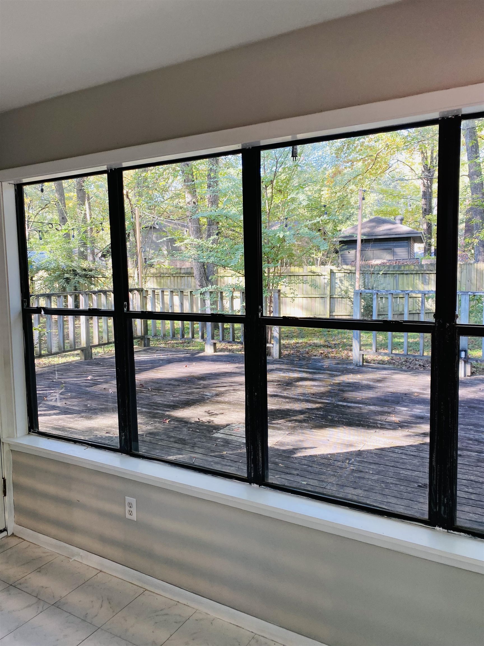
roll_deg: +2.5
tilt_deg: -4.8
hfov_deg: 53.1
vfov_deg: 67.3
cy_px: 323
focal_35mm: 26
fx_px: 485
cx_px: 242
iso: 64
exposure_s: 1/60
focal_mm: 4.25
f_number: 1.8
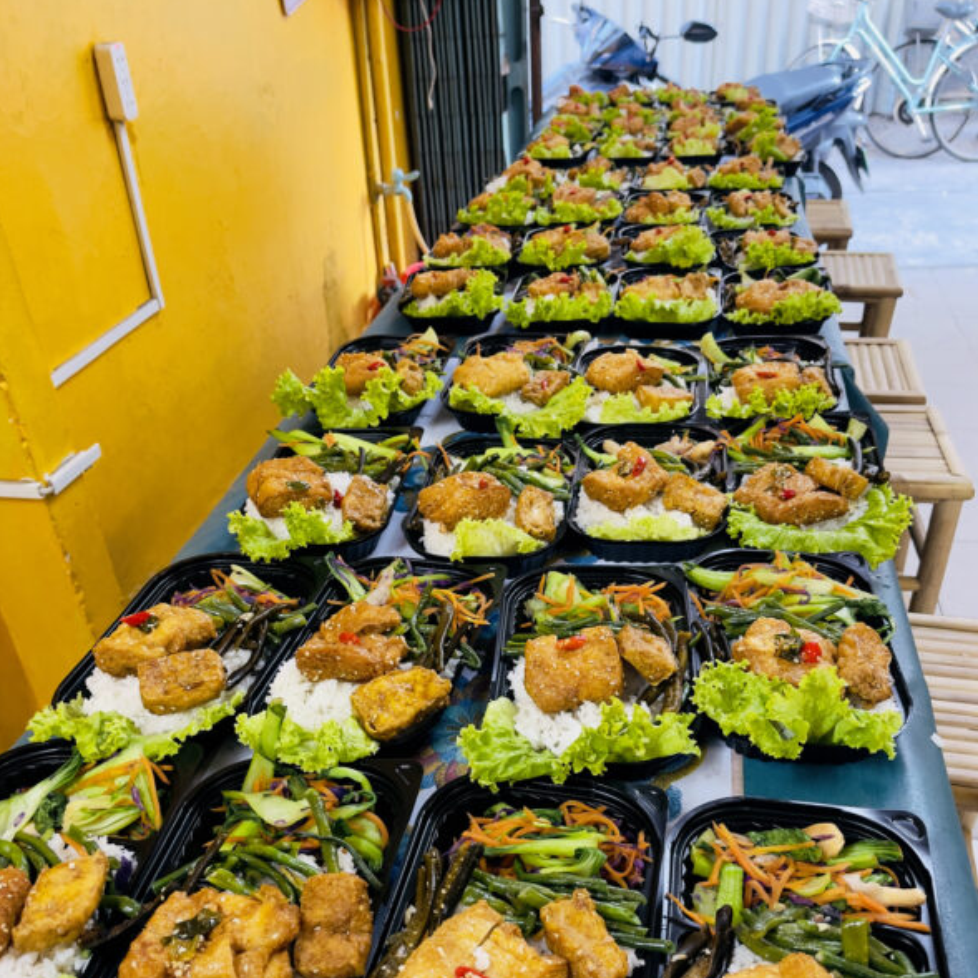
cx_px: 493
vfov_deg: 53.1
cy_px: 643
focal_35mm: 30
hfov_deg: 54.0
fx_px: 959
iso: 320
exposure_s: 1/50
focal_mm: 5.1
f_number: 1.6
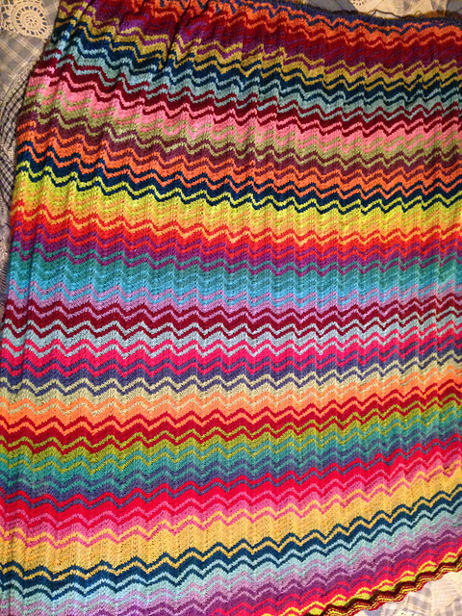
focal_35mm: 33
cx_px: 231
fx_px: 587
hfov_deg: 42.9
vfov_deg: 55.4
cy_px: 308
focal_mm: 4.12
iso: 500
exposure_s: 1/15
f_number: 2.4
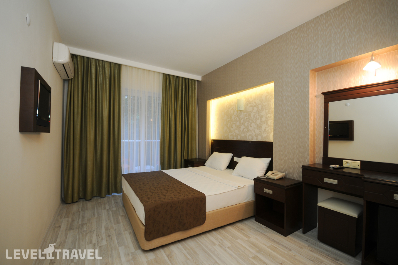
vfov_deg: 77.2
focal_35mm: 15
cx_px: 199
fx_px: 166
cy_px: 132
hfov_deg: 100.5
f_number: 5.6
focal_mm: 10
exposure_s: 1/3
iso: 200
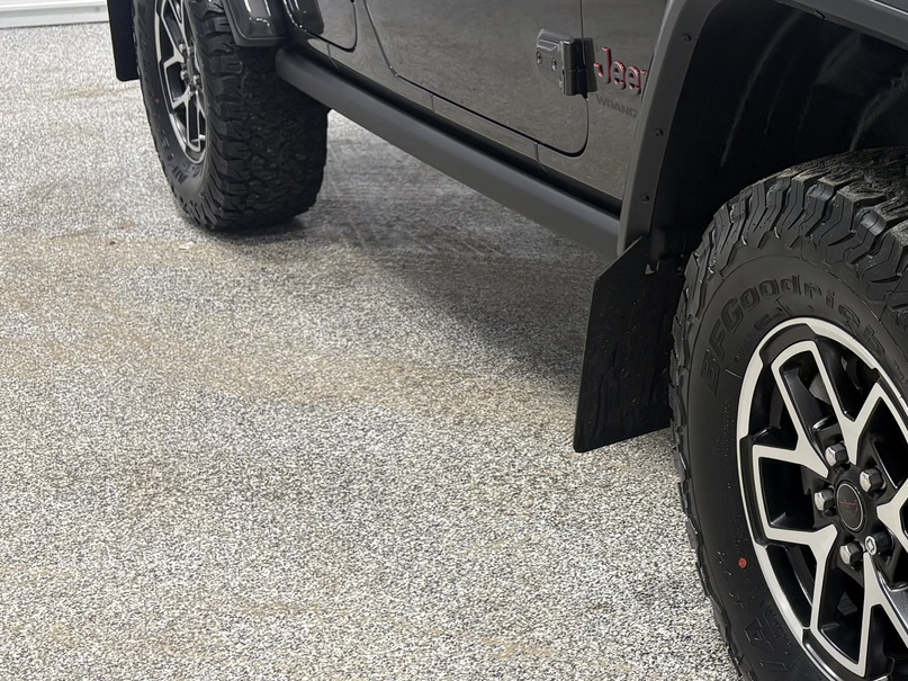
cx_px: 998
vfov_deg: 22.0
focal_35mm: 66
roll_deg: +0.0
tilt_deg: -14.7
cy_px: 138
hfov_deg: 27.0
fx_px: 1731
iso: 64
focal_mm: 5.96
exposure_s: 1/120
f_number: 1.6
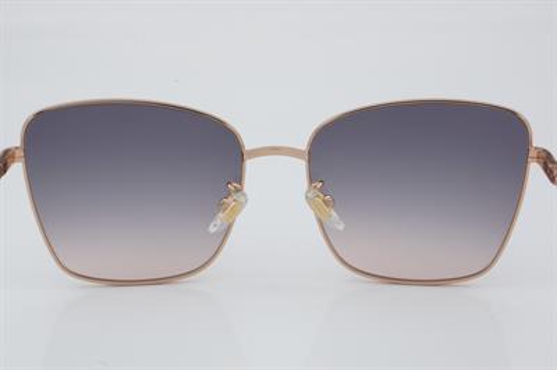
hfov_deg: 27.0
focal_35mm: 75
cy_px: 185
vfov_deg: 18.2
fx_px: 1159
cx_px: 278
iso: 100
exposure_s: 1/3
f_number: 32
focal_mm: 50
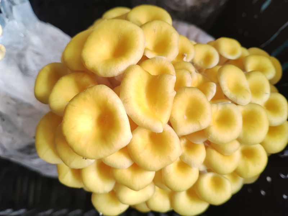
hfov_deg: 67.3
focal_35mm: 26
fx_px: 216
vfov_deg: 53.1
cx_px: 144
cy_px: 108
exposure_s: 1/33.3
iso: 544
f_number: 1.8
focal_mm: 4.26
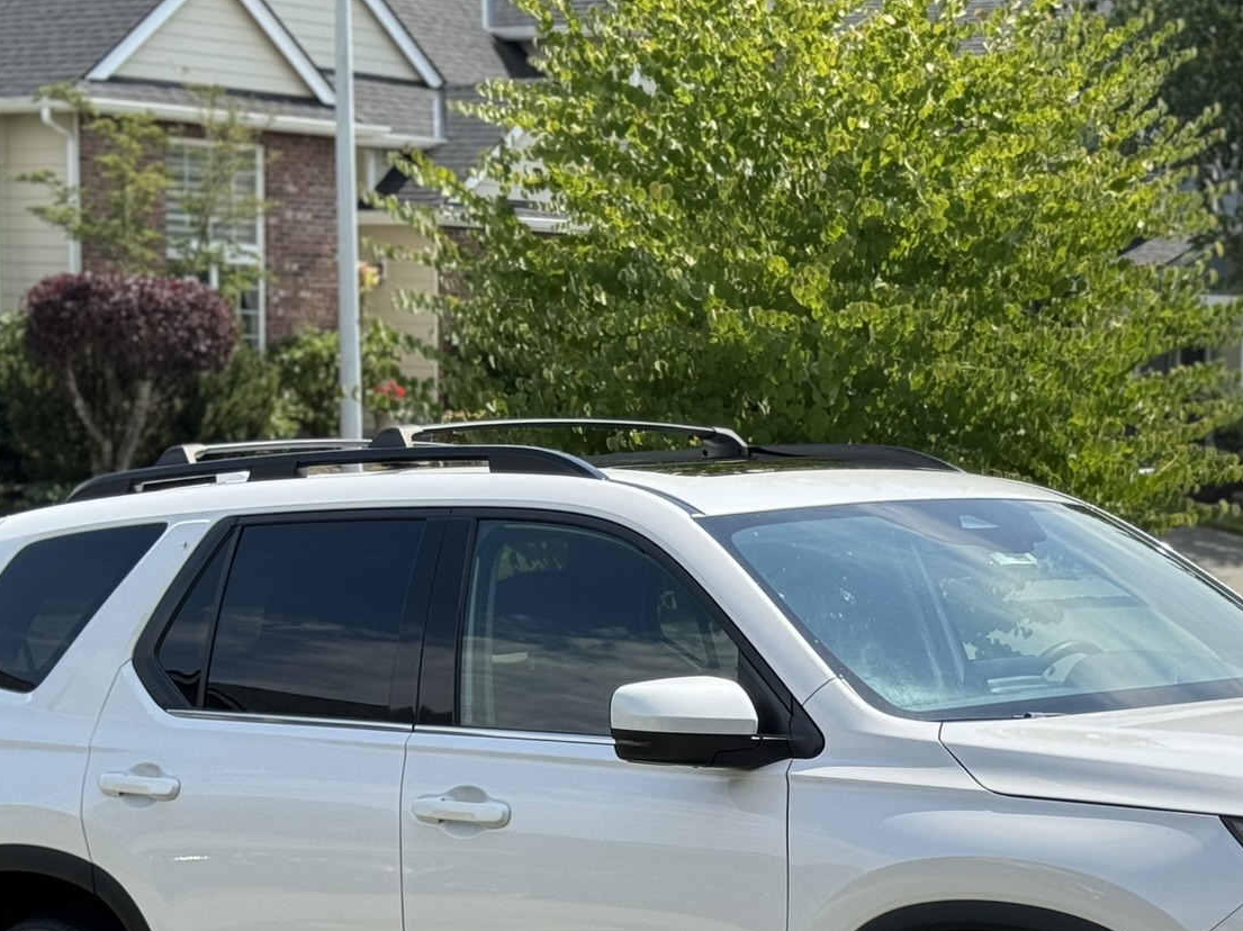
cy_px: 766
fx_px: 3195
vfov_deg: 16.4
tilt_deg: -8.5
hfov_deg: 21.9
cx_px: 867
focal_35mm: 89
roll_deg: -2.3
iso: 64
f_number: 1.78
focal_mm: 6.86
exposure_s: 1/2833
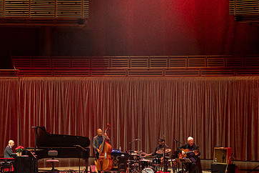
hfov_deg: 18.2
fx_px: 806
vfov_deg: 12.2
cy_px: 108
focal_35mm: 112
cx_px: 93
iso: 2500
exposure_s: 1/250
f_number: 5.6
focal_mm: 70
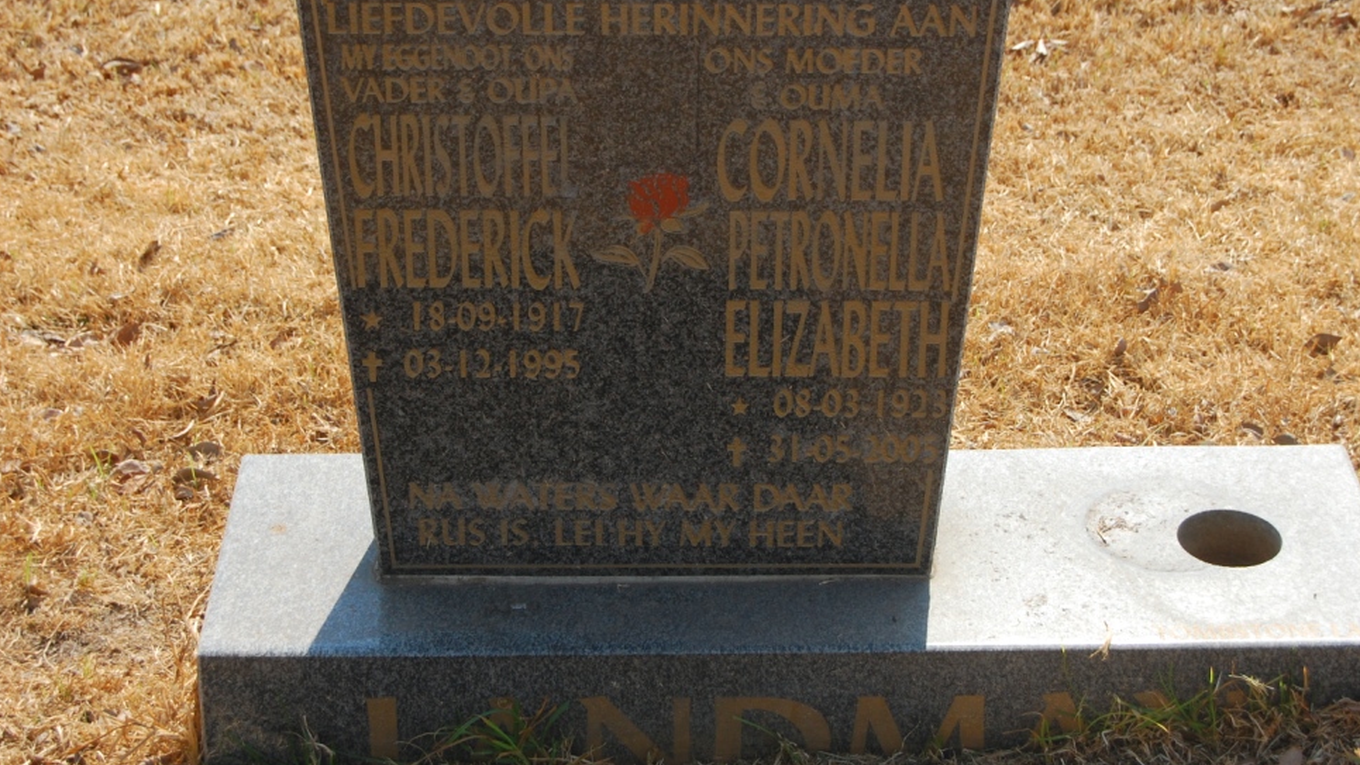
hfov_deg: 26.5
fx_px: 2885
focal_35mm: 80
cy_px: 309
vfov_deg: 15.1
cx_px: 715
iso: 400
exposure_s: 1/500
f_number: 7.1
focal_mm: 48
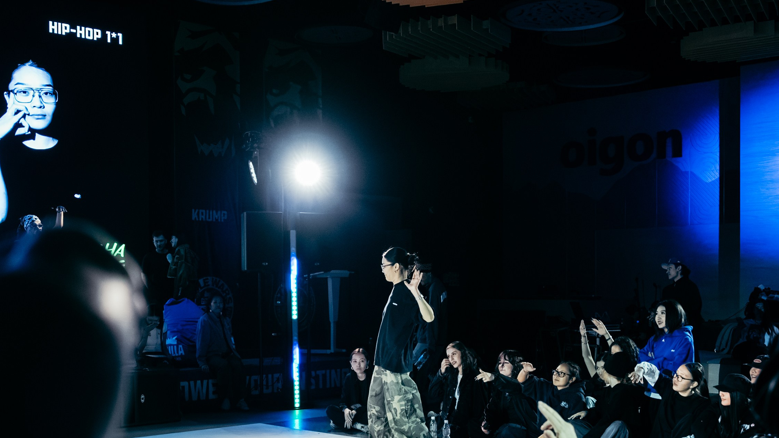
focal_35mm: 48
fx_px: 992
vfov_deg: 24.5
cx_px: 323
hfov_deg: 42.7
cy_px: 357
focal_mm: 24
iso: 3200
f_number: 2.8
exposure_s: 1/800
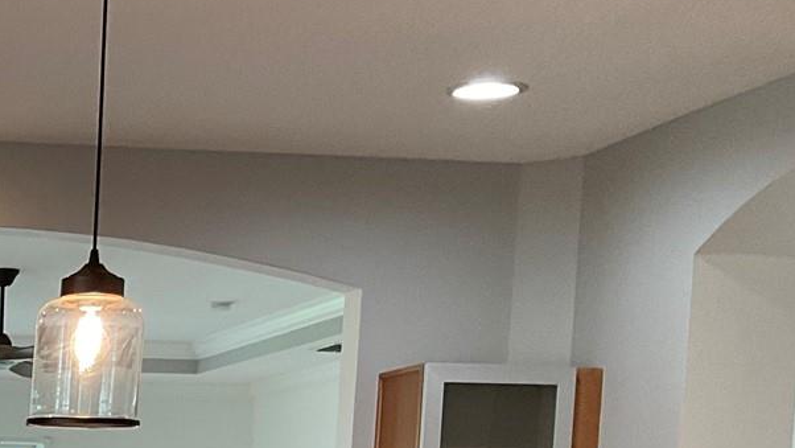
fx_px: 1771
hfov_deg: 22.6
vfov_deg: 13.2
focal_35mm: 84
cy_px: 773
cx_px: -238
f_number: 1.8
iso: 64
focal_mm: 3
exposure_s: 1/60
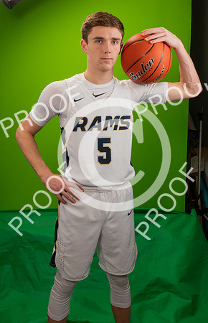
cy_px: 139
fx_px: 397
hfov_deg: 29.4
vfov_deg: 44.1
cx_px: 108
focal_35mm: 45
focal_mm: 24
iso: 800
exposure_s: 1/60
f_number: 20
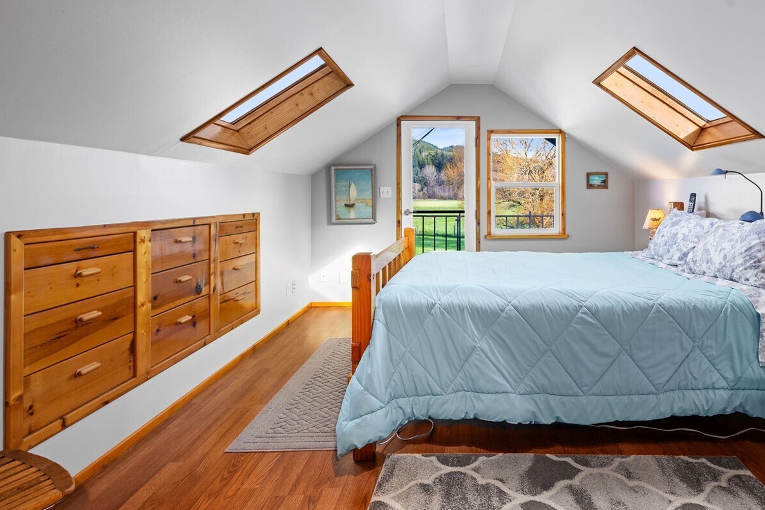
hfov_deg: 82.6
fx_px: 425
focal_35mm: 20
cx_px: 472
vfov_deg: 61.2
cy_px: 195
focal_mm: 14
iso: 400
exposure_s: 1/6
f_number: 8
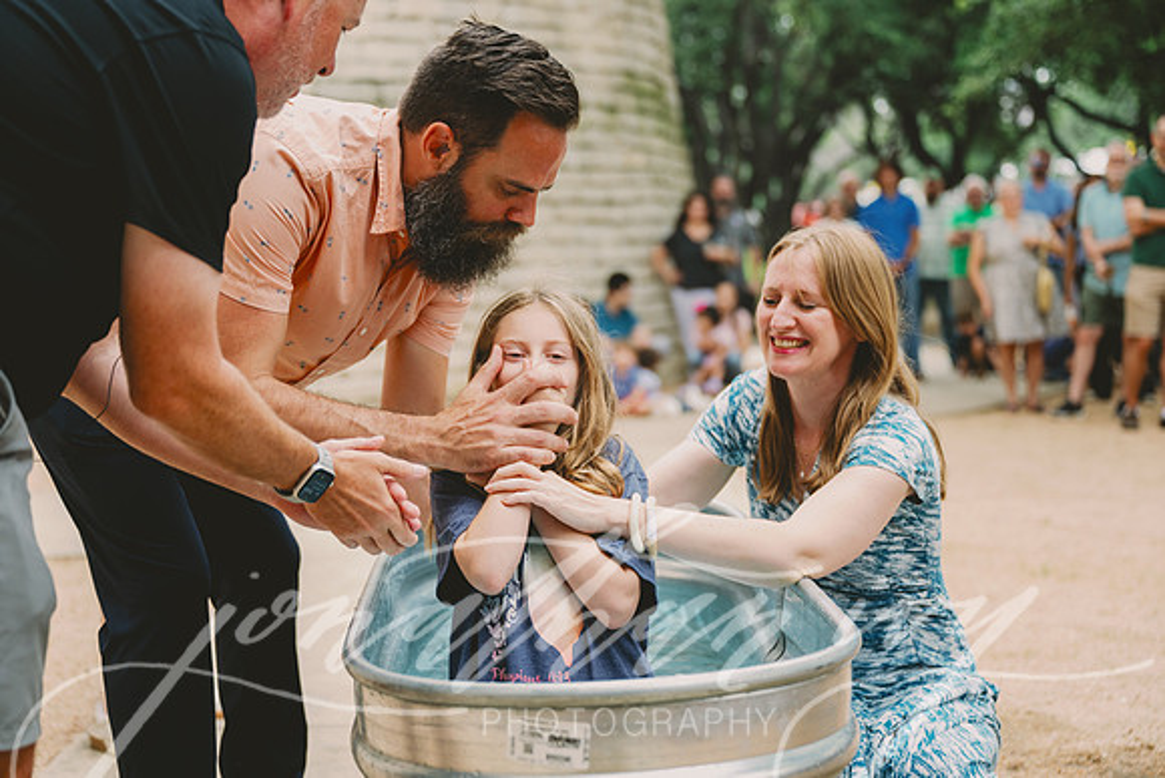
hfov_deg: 32.5
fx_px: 1996
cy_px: 388
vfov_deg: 22.0
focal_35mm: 62
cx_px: 562
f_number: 2.8
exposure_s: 1/640
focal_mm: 58
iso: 250
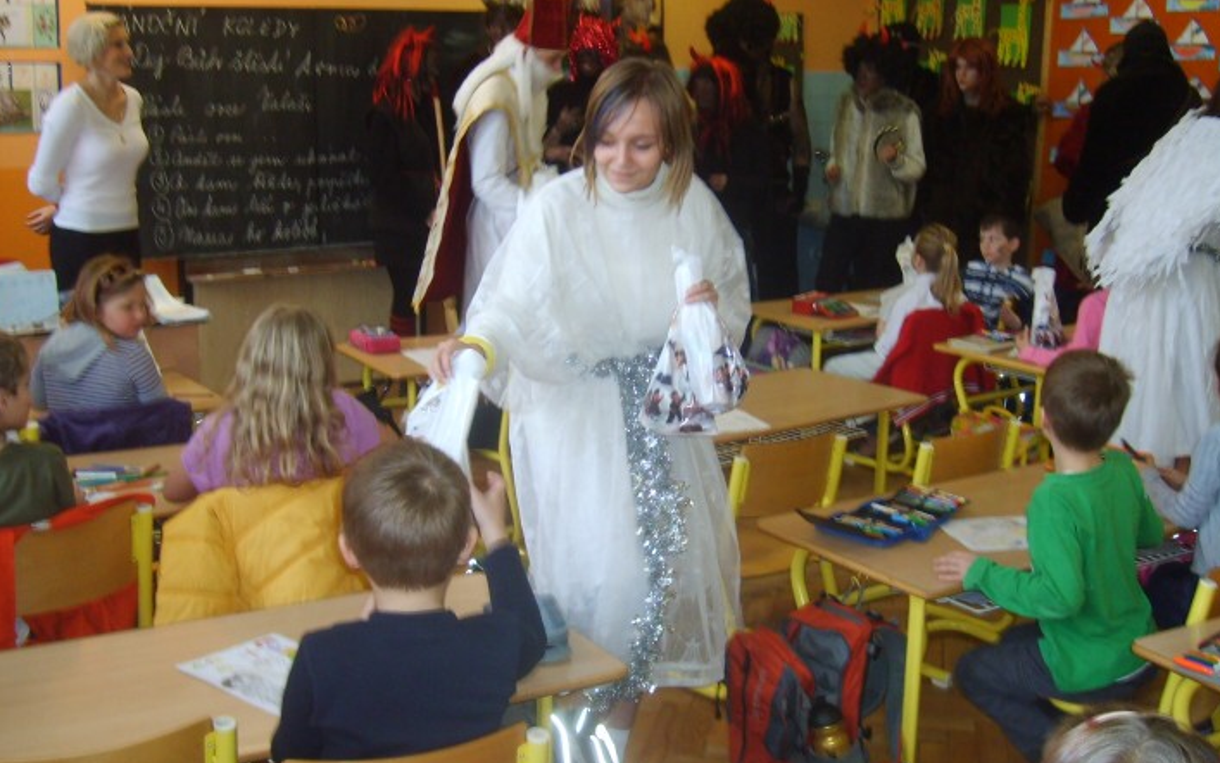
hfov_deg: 47.2
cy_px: 406
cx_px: 621
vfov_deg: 30.5
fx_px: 1397
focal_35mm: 42
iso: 100
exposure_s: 1/45
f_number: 2.8
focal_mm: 5.8
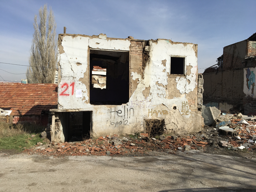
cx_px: 128
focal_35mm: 29
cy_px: 96
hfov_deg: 61.7
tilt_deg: +0.3
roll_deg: -2.6
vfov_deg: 48.2
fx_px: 214
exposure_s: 1/3344
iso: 25
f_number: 2.2
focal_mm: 4.15
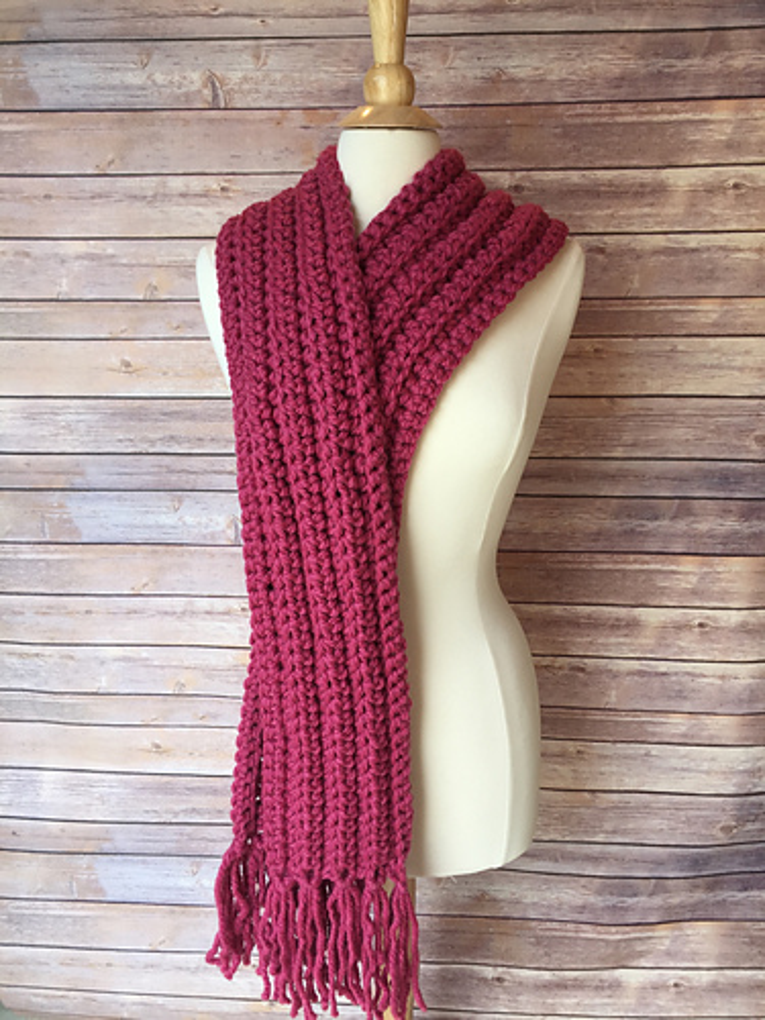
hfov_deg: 48.2
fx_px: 855
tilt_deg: -17.6
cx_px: 382
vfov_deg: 61.7
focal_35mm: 29
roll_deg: -0.5
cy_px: 510
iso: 32
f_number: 2.2
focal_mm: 4.15
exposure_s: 1/60
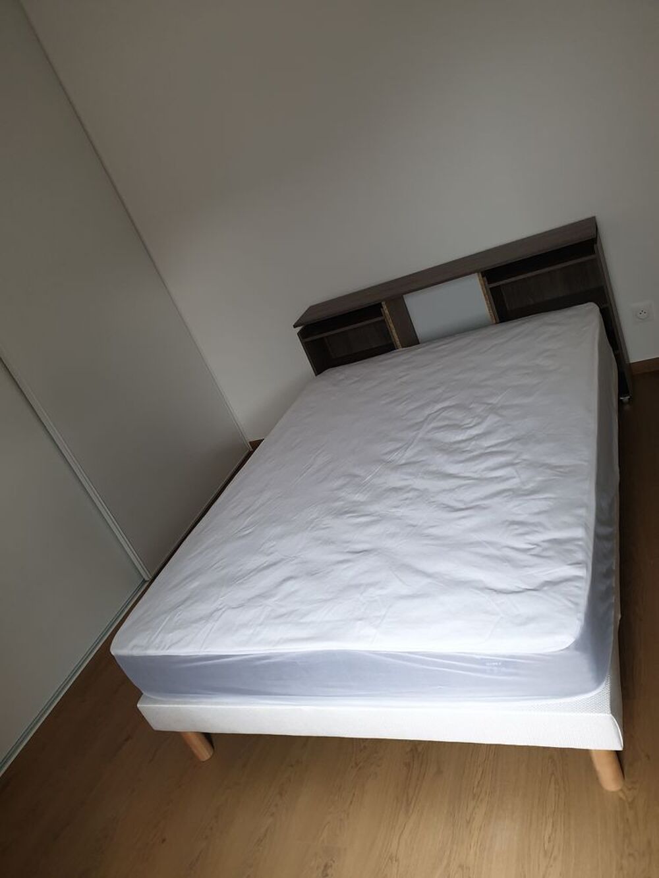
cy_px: 439
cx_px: 330
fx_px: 660
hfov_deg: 53.1
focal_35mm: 26
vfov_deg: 67.3
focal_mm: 4.3
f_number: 2.4
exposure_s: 1/50
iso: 200
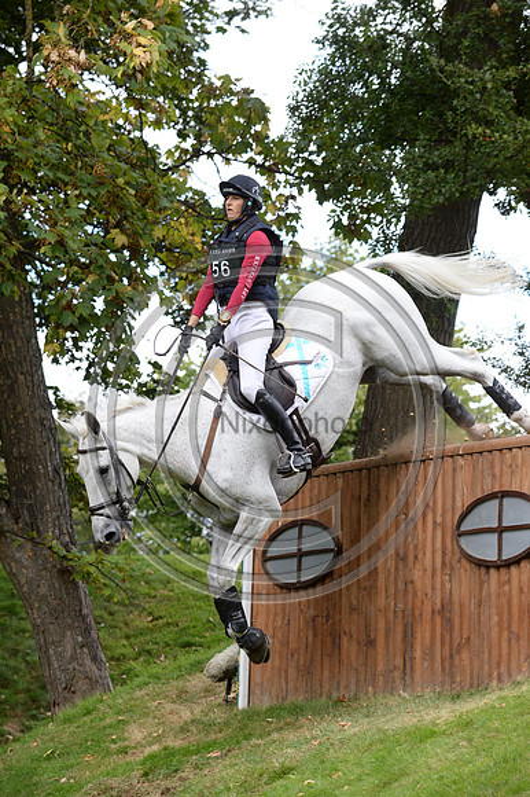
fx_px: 3537
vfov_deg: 12.8
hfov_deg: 8.6
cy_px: 398
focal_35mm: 160
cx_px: 265
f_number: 6.3
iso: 1250
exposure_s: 1/800
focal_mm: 160
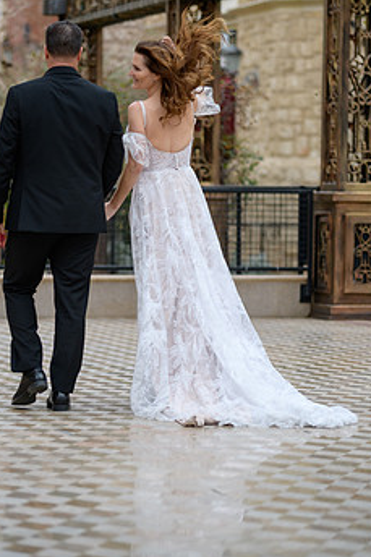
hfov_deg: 8.7
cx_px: 168
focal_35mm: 157
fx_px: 2429
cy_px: 230
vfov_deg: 13.1
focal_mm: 120
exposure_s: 1/640
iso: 180
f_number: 2.8
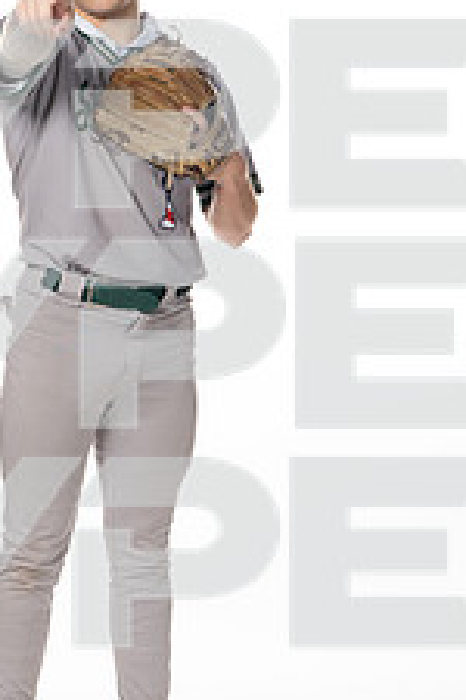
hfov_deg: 11.7
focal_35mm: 116
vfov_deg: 17.6
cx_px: 43
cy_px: 336
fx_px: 2252
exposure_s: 1/250
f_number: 6.3
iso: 400
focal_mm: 58
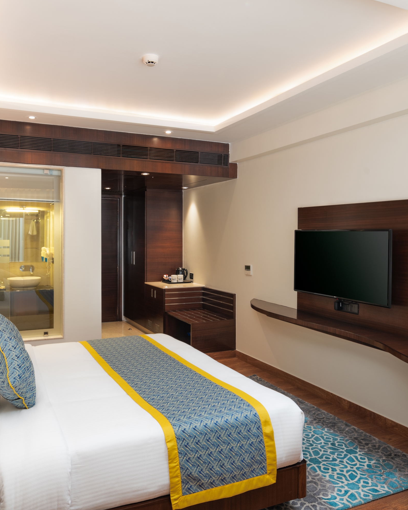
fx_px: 408
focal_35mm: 27
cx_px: 162
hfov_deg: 52.8
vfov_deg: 64.1
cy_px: 254
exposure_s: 1/3
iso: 100
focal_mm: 19
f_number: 9
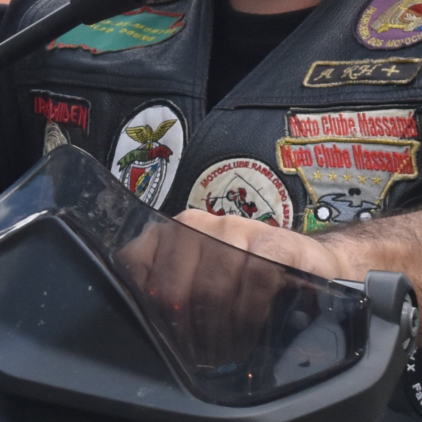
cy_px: -83
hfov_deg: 3.7
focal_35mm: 468
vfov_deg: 3.7
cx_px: 236
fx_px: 6453
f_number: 5.6
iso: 400
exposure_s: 1/1000
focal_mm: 55
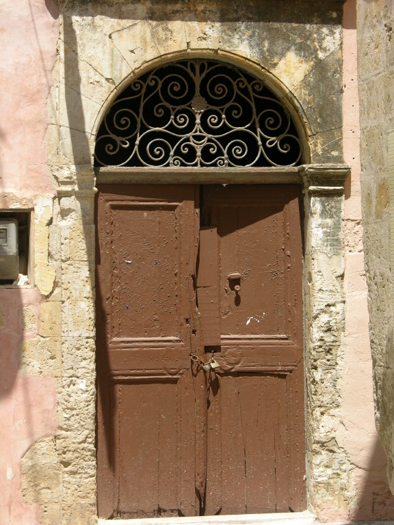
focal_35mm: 110
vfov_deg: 17.9
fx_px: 1669
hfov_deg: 13.5
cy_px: 262
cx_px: 197
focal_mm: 27.3
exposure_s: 1/301
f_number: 4.6
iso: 50
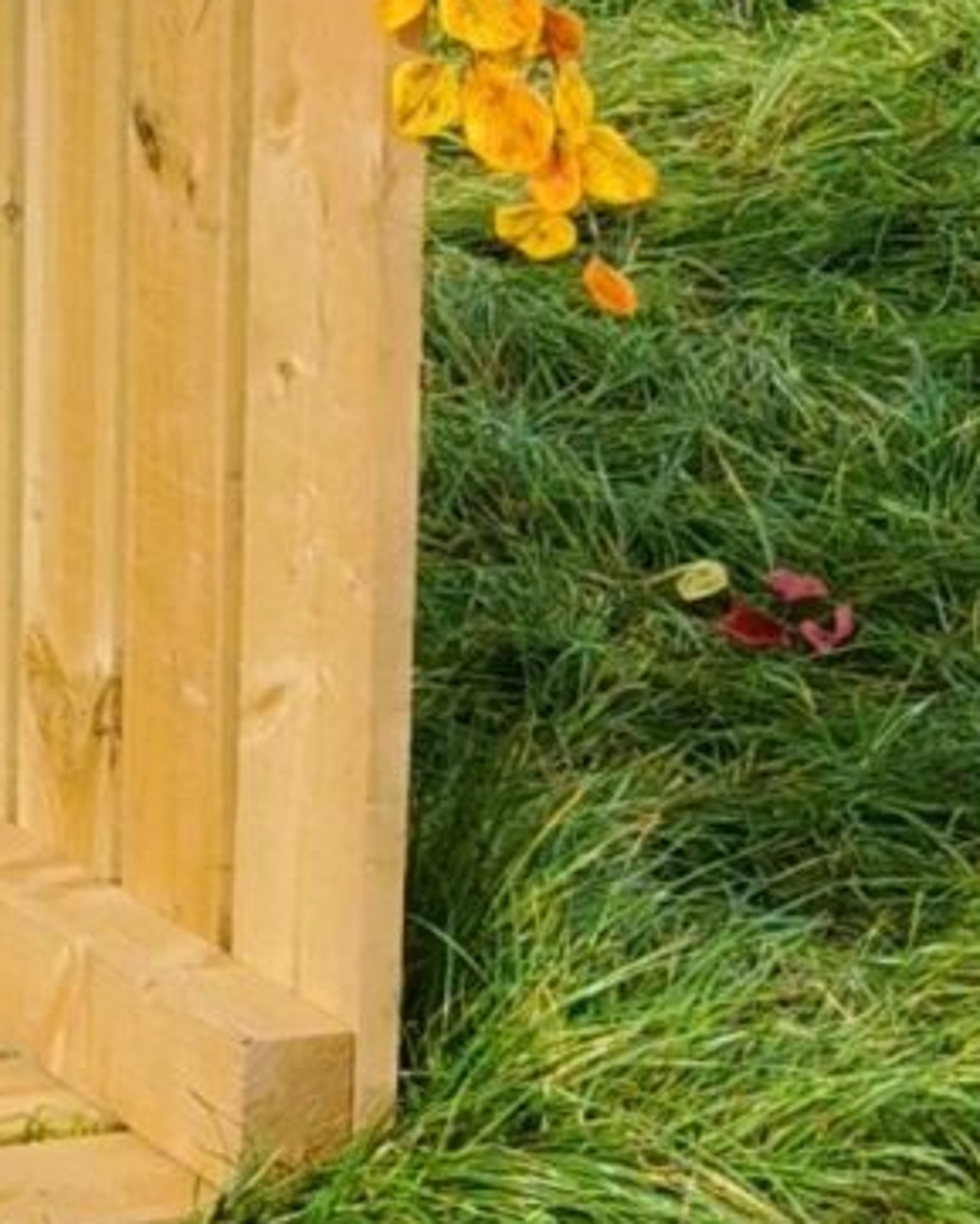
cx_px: -1261
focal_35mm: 187
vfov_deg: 10.3
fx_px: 6777
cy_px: 932
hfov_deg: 7.8
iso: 50
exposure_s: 1/3195
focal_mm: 5.56
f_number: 1.6
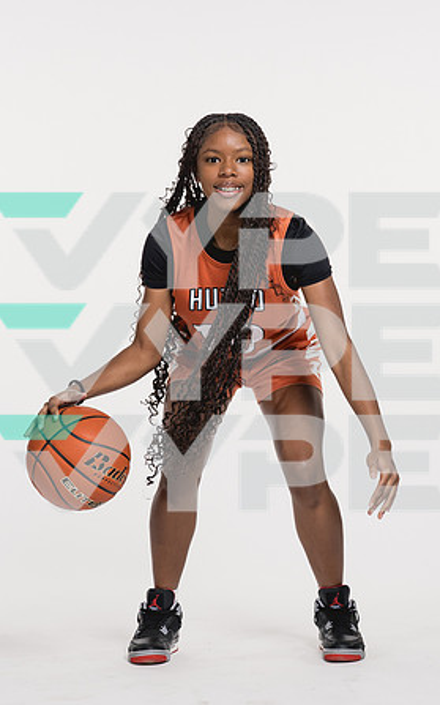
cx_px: 219
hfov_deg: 13.8
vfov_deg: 21.9
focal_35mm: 95
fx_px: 1824
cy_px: 351
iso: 640
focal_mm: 61
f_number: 5.6
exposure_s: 1/250
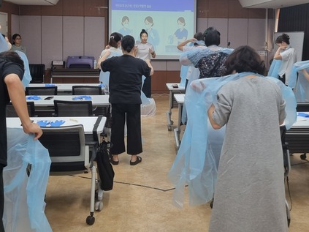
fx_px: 384
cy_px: 55
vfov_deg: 32.9
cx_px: 157
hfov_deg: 43.9
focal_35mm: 43
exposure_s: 1/120
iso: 125
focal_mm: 5.4
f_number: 1.8
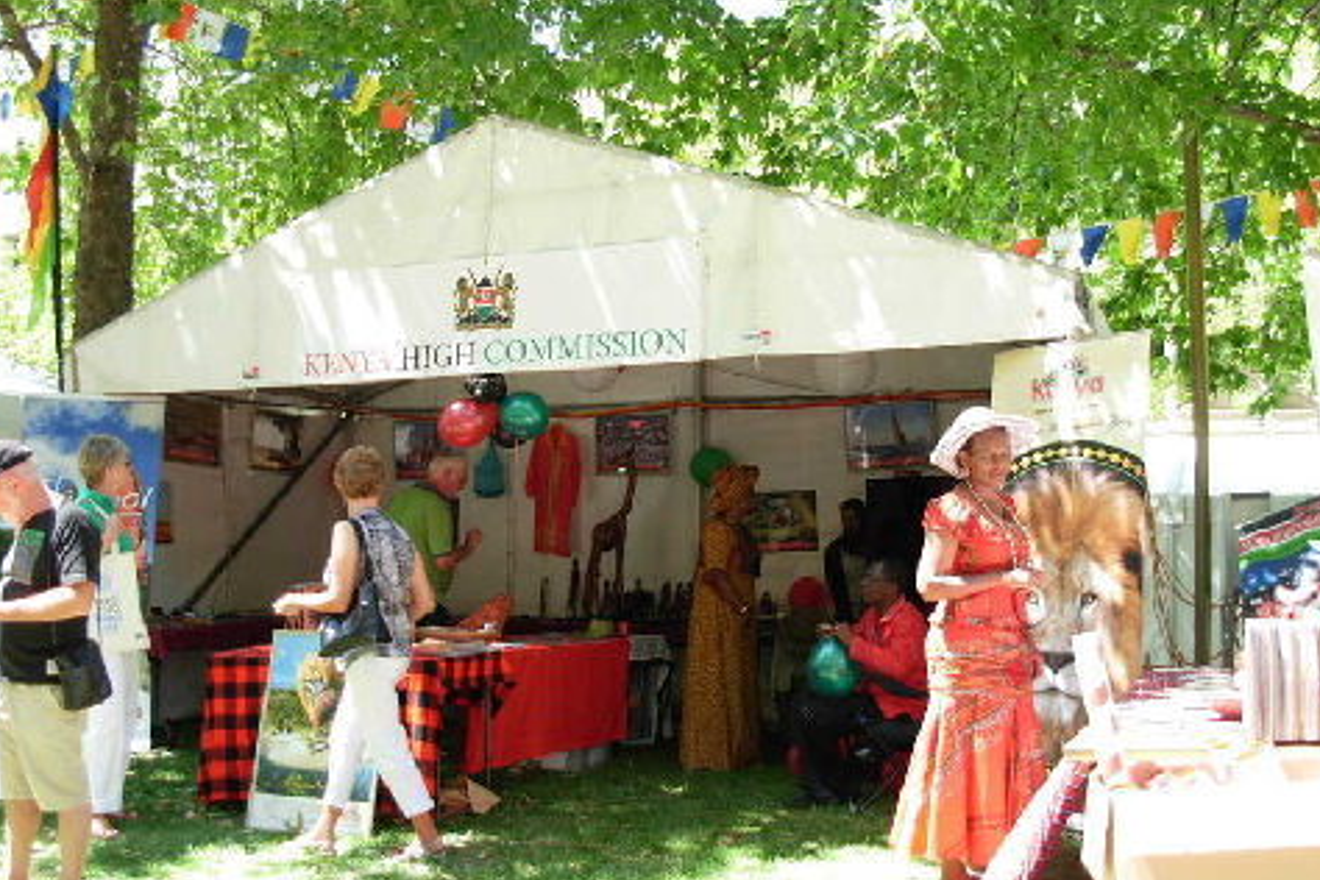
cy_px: 473
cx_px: 660
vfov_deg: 33.4
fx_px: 1467
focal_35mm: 40
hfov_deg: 48.5
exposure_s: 1/102
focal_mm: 6.3
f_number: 2.9
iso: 79
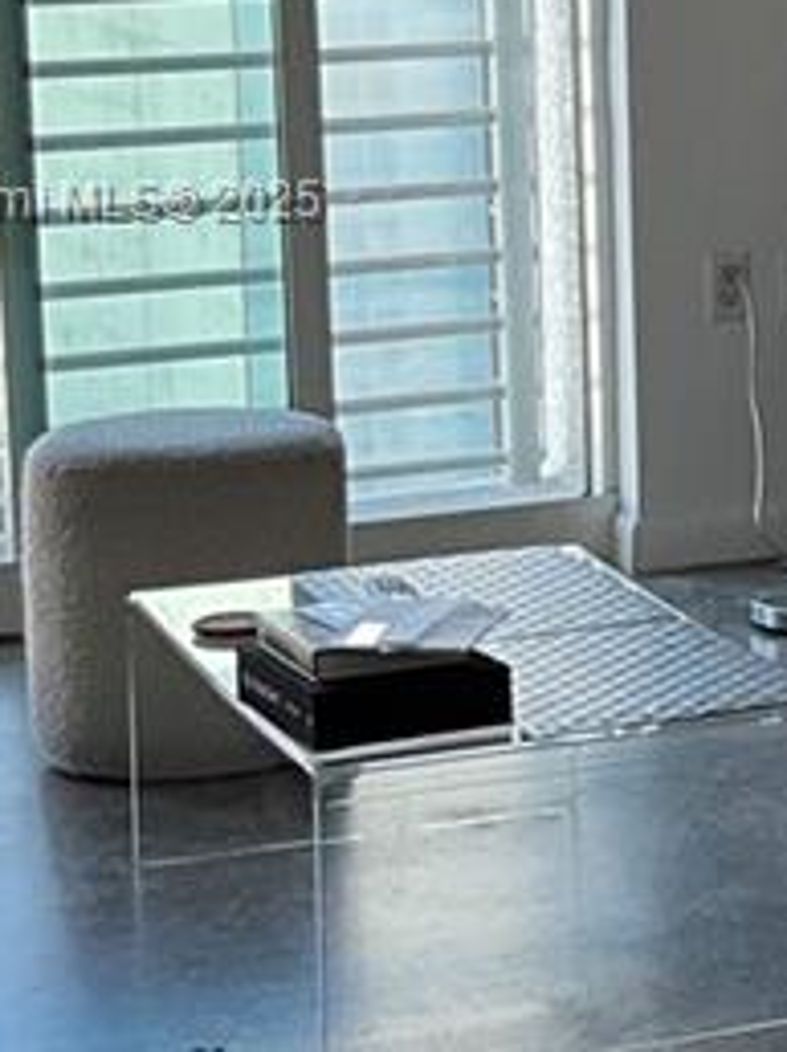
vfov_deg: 14.5
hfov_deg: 10.3
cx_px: 1411
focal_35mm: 135
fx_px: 4099
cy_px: 204
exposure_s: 1/120
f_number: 1.8
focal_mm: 3
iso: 50
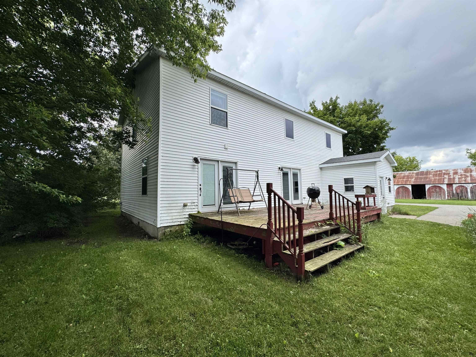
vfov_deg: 85.7
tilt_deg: +3.5
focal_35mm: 14
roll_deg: +0.1
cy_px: 178
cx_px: 238
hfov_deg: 102.1
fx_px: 193
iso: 40
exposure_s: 1/515
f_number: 2.2
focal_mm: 2.22
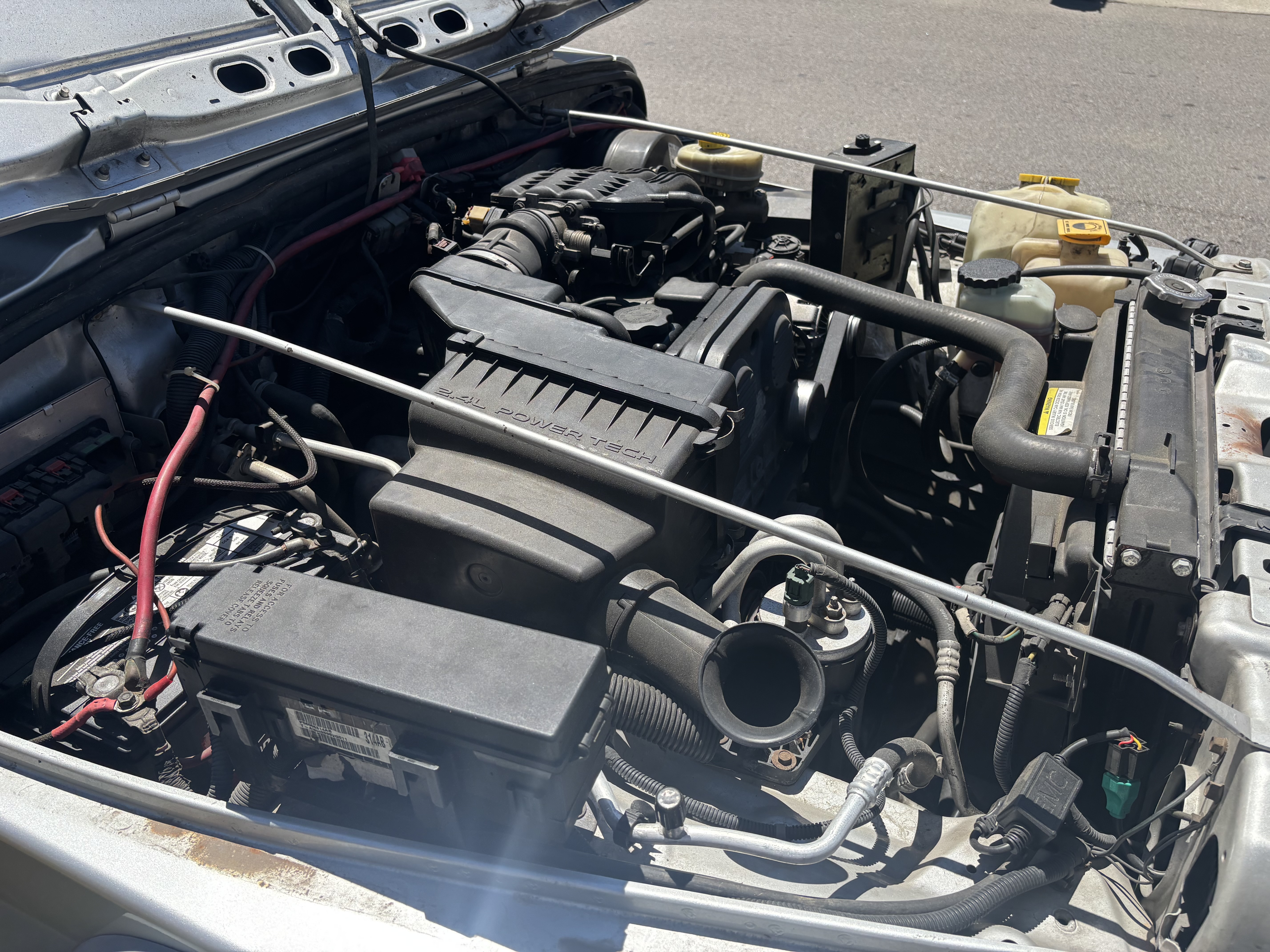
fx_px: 954
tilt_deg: -38.7
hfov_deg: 67.3
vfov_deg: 53.1
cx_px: 635
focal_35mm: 26
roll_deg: +2.0
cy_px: 476
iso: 50
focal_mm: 5.96
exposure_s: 1/1949
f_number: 1.6
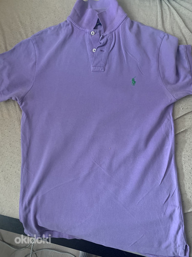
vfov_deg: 67.3
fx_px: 192
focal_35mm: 26
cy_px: 128
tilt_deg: -81.5
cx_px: 96
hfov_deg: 53.1
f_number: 1.8
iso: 400
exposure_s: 1/40
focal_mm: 4.25
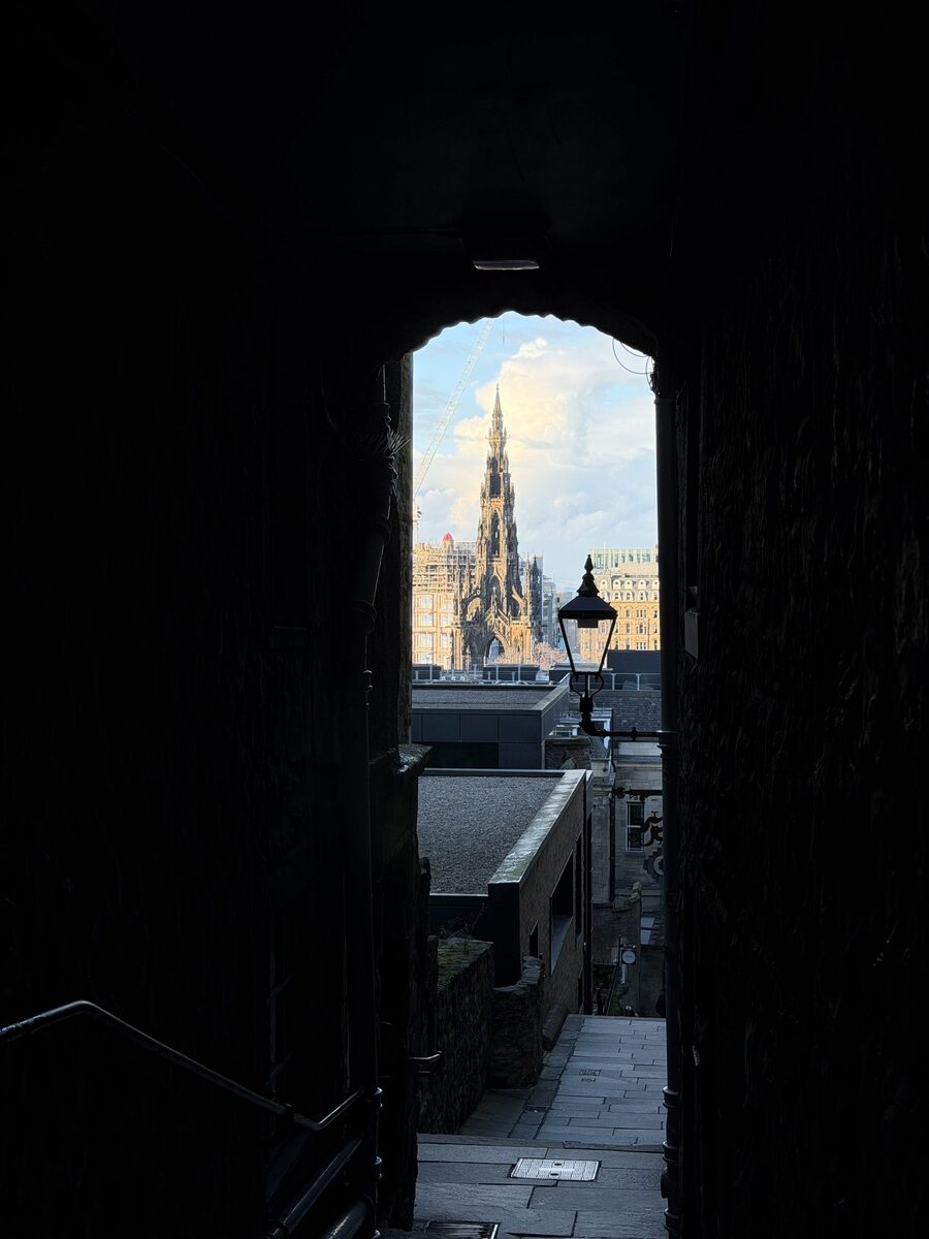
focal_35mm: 48
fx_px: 1718
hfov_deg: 30.3
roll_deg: -0.3
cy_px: 620
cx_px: 464
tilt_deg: -1.2
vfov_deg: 39.7
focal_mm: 6.76
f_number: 1.78
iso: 64
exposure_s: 1/769
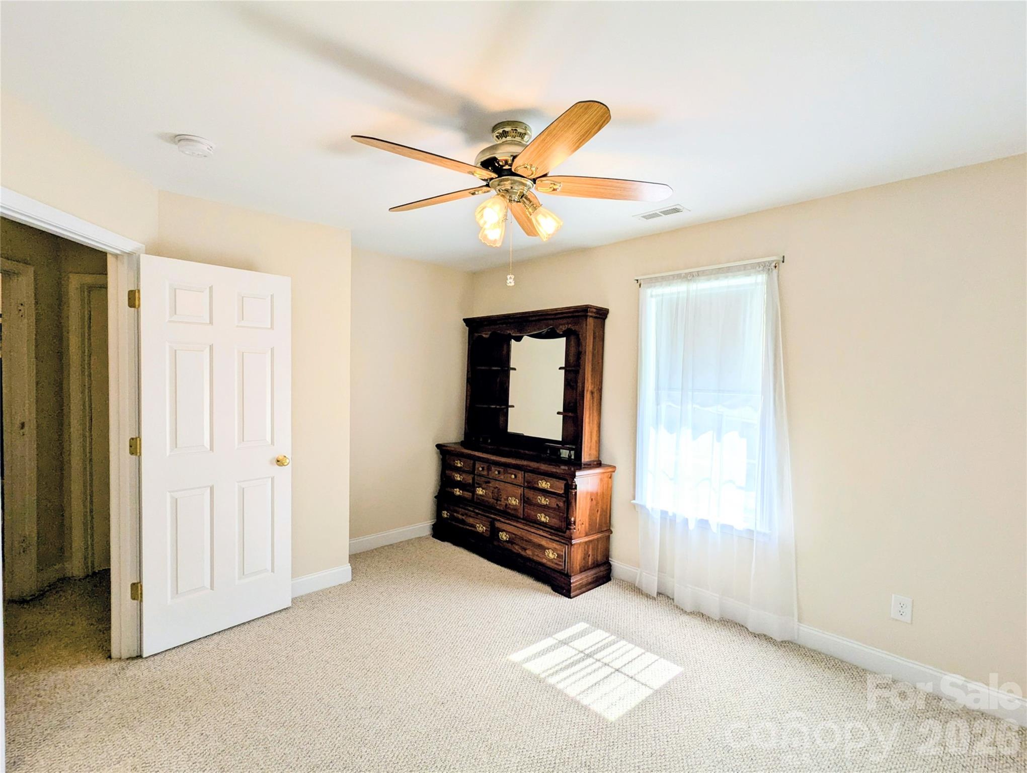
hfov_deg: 94.4
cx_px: 514
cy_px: 386
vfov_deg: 78.2
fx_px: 475
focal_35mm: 16
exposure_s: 1/613
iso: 81
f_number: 2.2
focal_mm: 2.35
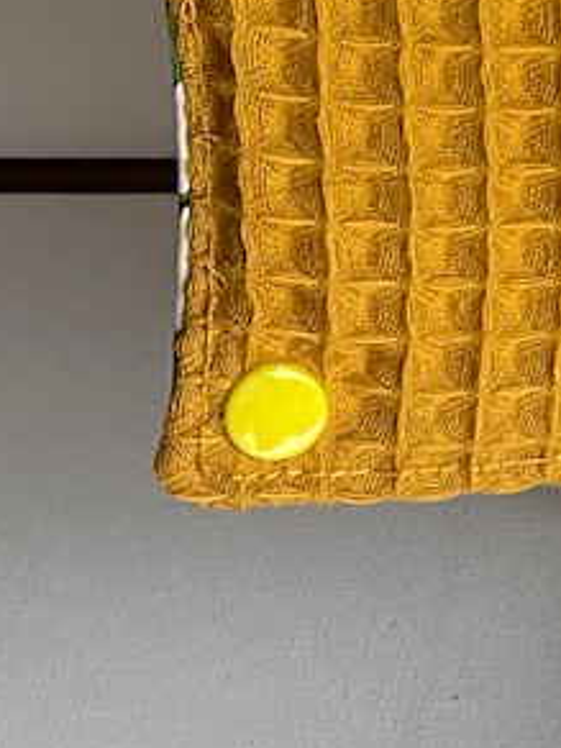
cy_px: 248
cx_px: 889
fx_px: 2744
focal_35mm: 127
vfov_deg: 15.5
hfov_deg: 11.1
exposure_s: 1/482
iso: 25
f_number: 1.8
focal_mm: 3
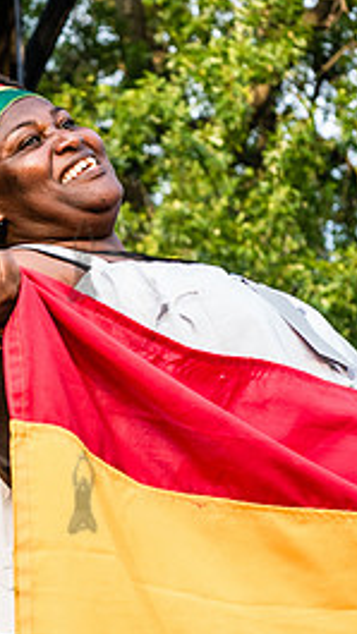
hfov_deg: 8.5
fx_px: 2390
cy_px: 260
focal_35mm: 142
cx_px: 81
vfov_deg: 15.1
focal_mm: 62
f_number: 4.5
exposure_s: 1/500
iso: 1000
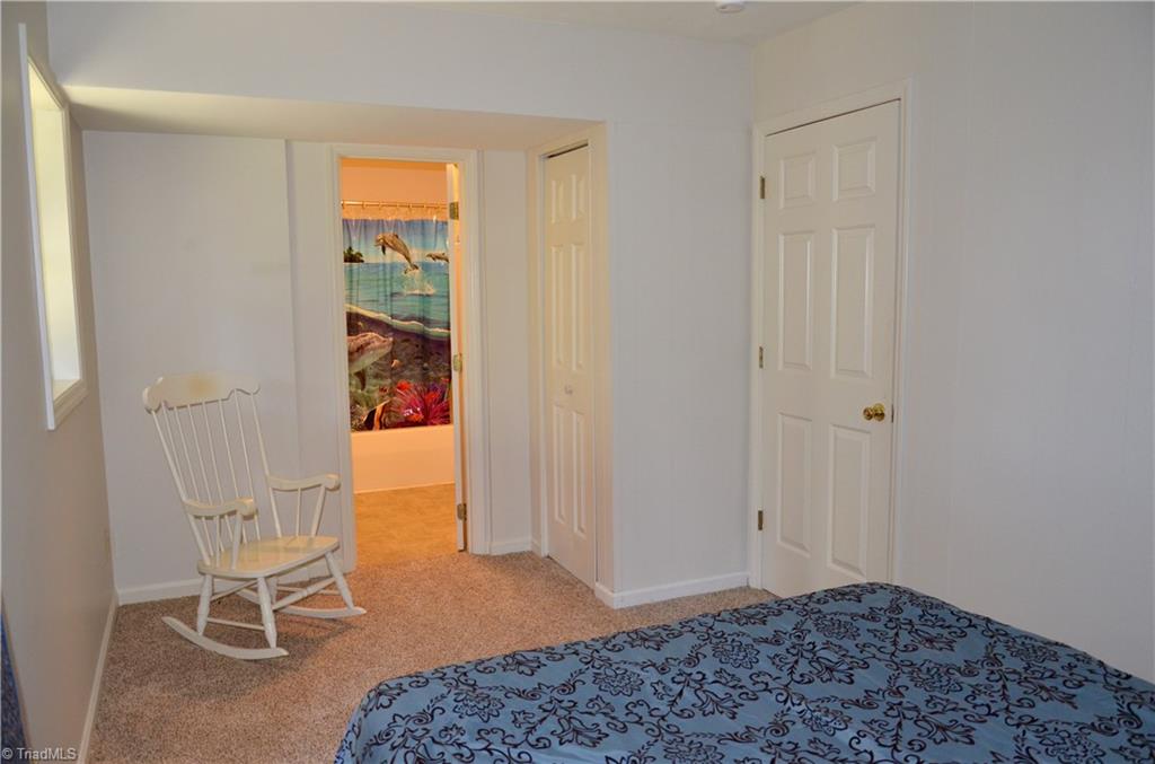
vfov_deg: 47.7
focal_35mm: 27
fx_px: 864
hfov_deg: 67.5
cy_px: 382
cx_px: 578
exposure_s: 1/60
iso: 800
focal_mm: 18
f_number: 3.5
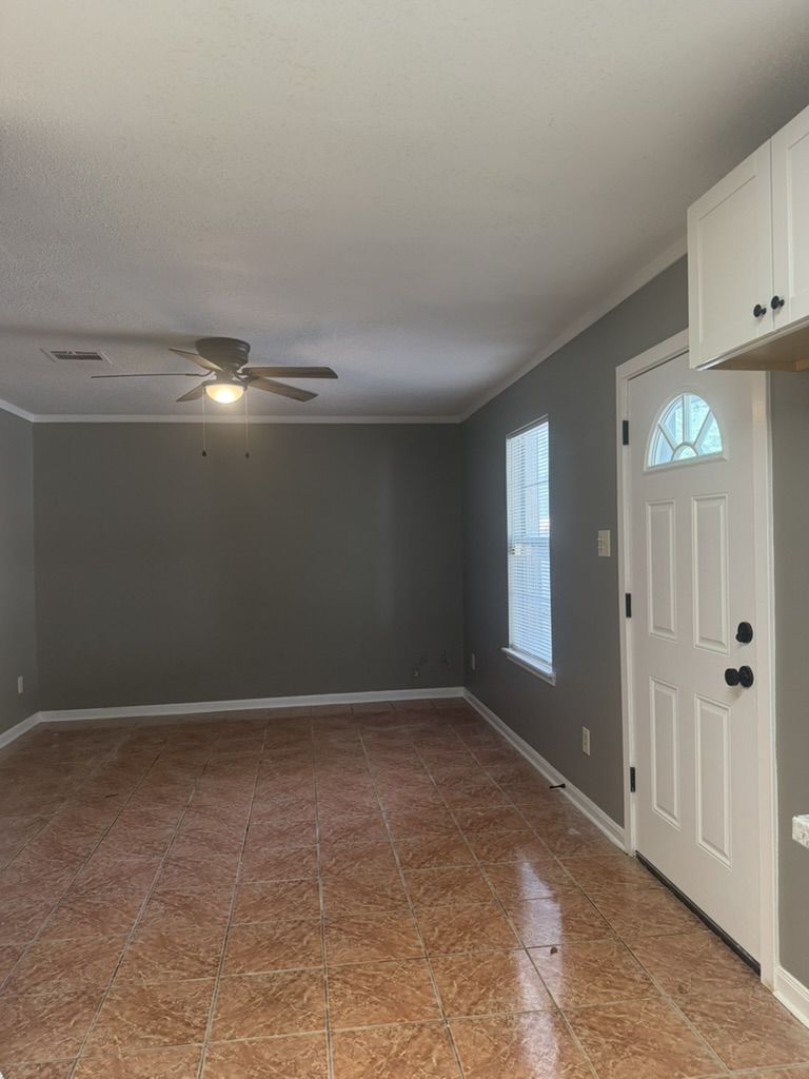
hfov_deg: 56.8
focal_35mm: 24
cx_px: 404
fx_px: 748
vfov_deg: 71.6
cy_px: 540
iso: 250
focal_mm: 6.76
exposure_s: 1/120
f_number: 1.78
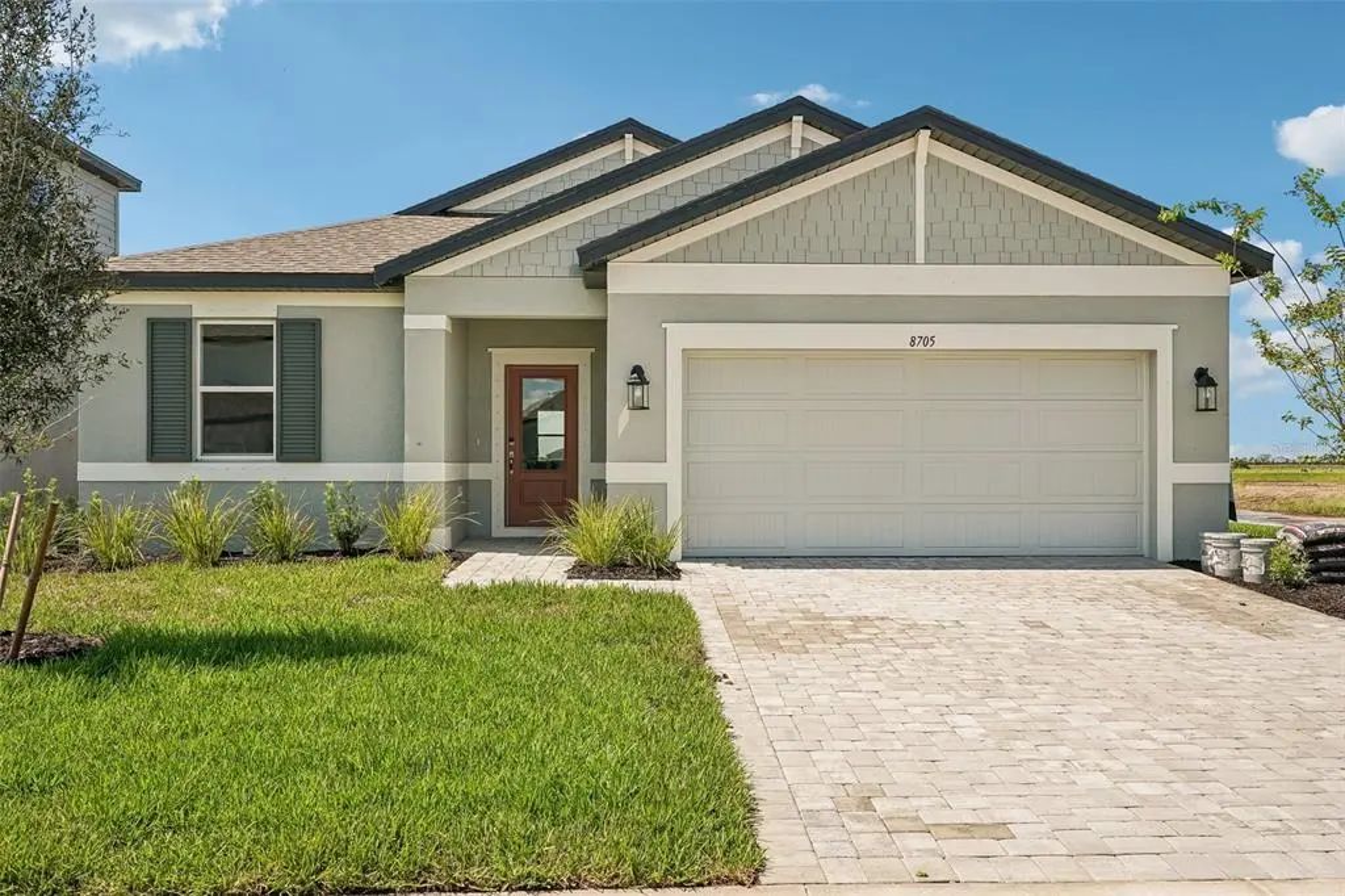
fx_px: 1139
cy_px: 448
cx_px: 672
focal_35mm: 30
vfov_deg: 42.9
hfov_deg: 61.1
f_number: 8
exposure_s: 1/1250
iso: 400
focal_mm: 30.5
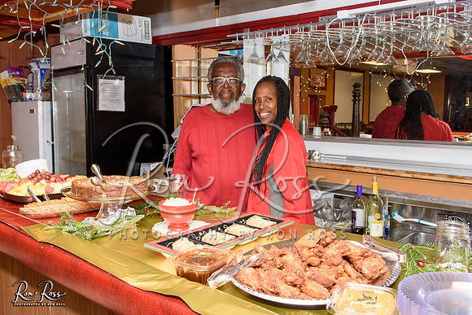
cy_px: 158
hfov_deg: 55.1
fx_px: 452
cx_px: 236
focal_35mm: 34
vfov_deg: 38.4
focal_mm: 23
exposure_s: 1/125
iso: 500
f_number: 5.6
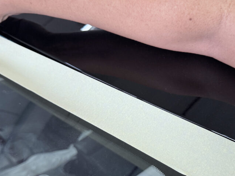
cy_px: 124
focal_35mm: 40
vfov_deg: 35.4
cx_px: 150
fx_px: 272
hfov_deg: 46.3
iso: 200
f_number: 1.78
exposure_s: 1/100
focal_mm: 6.76
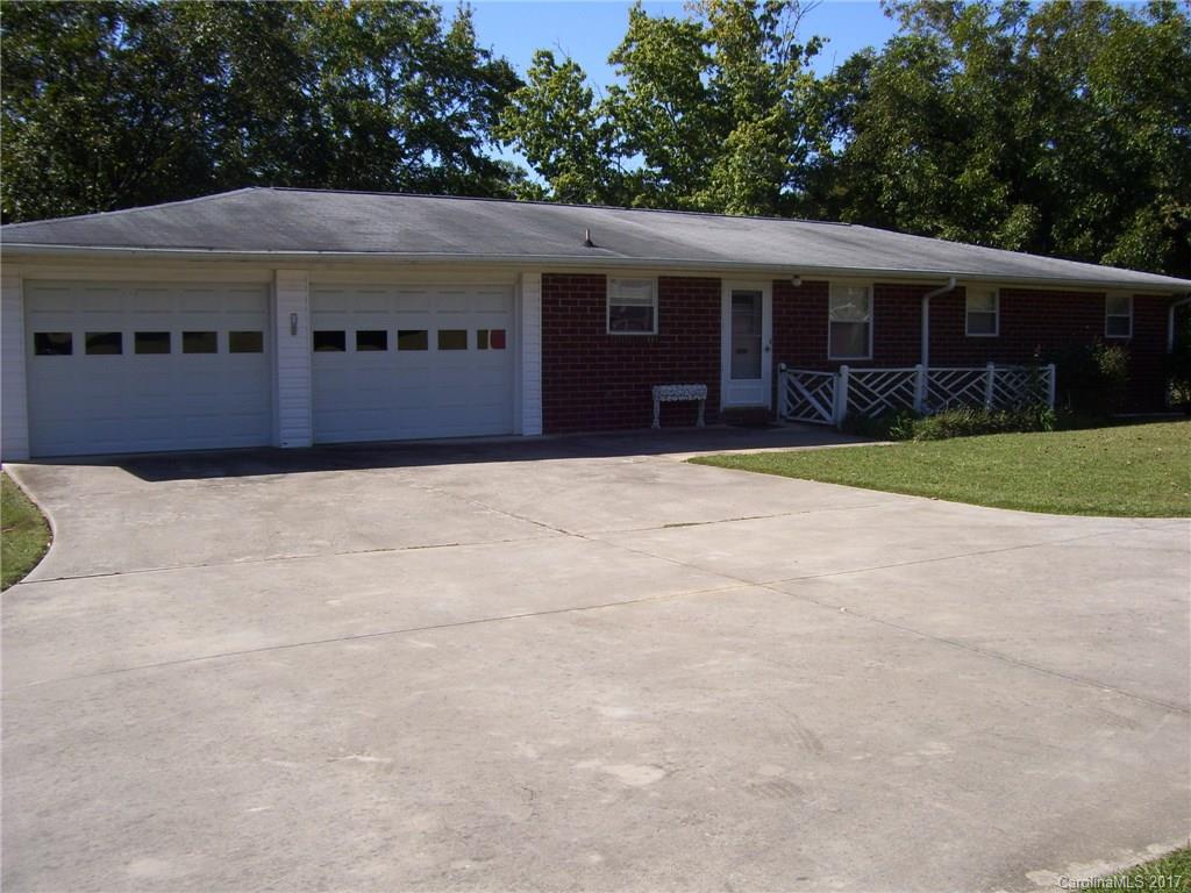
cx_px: 596
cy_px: 446
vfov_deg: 39.7
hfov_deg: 51.4
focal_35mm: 36
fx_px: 1239
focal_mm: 6
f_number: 4.8
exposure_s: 1/500
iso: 80
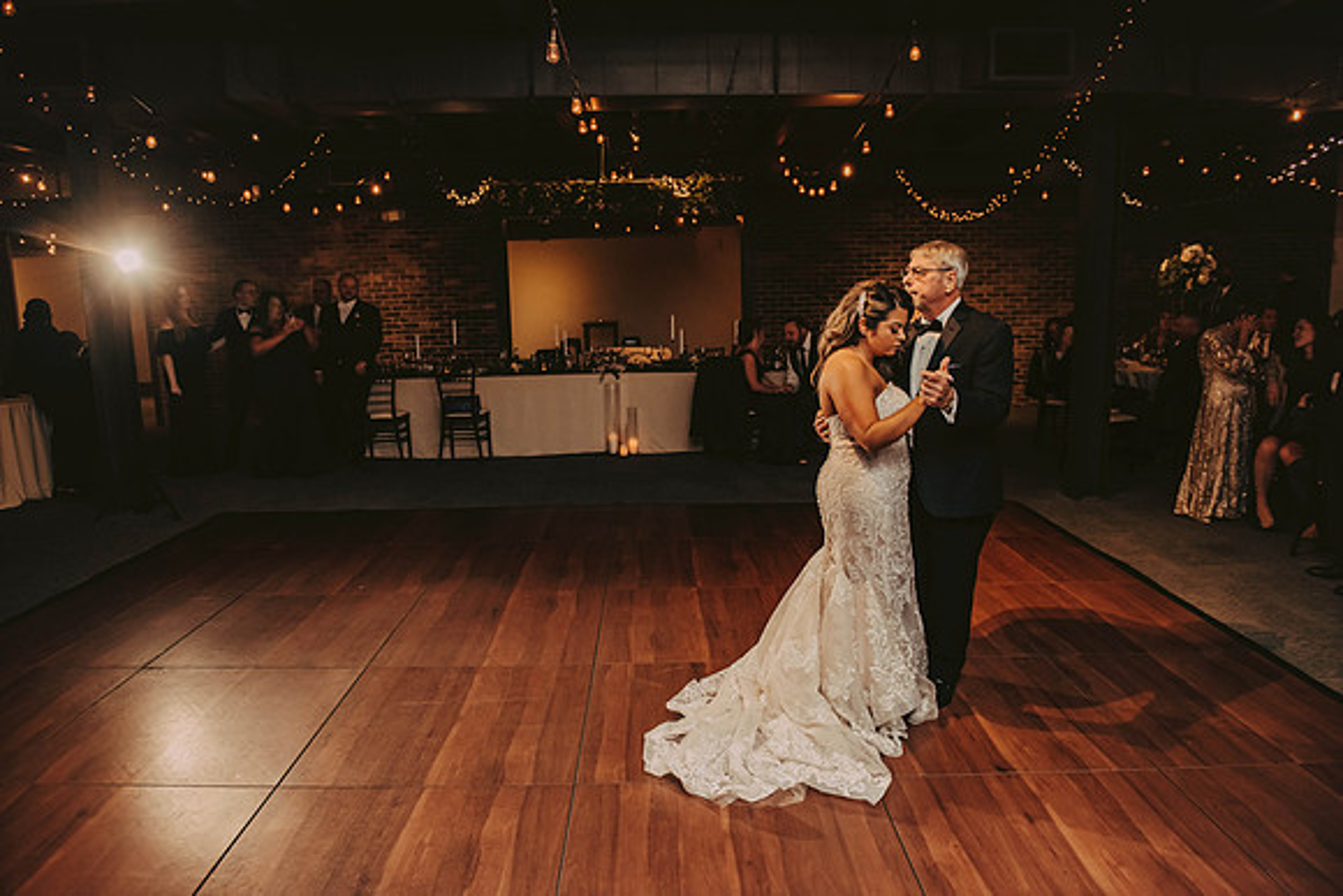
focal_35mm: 24
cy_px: 448
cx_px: 672
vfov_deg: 53.2
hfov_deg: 73.7
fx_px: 896
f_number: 3.2
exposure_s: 1/200
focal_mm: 24
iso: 2000
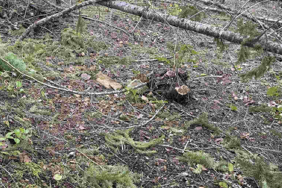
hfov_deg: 38.4
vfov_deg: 27.0
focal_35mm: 50
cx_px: 64
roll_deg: -2.5
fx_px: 392
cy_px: 88
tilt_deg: -44.6
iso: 80
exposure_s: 1/245
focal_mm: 6.76
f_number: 1.78
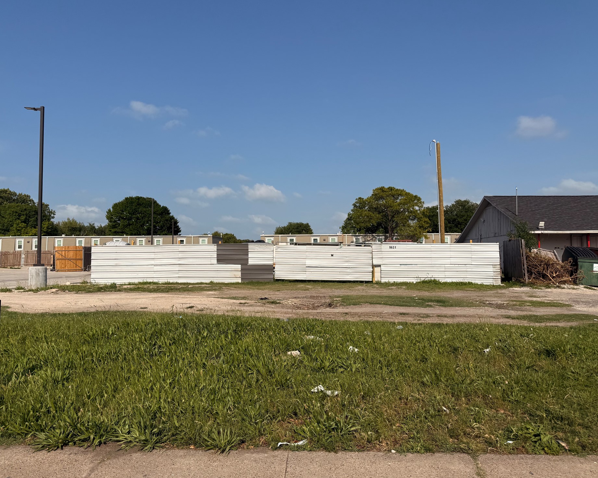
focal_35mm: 26
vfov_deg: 54.9
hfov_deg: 66.0
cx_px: 286
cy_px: 238
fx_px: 460
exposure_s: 1/8130
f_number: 1.78
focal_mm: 6.76
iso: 80
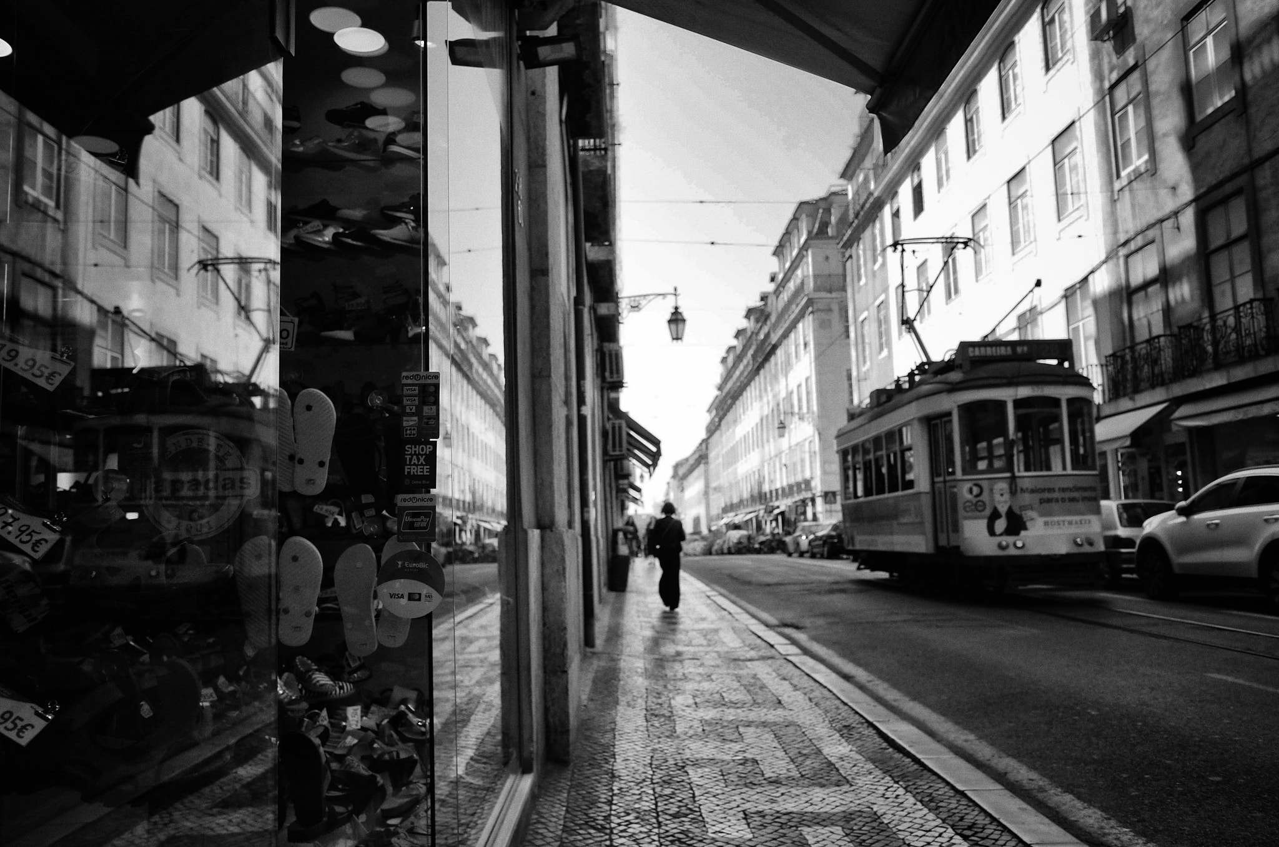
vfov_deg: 46.2
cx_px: 640
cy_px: 424
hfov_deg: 65.6
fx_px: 993
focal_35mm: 28
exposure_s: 1/400
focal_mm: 18.3
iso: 200
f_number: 2.8
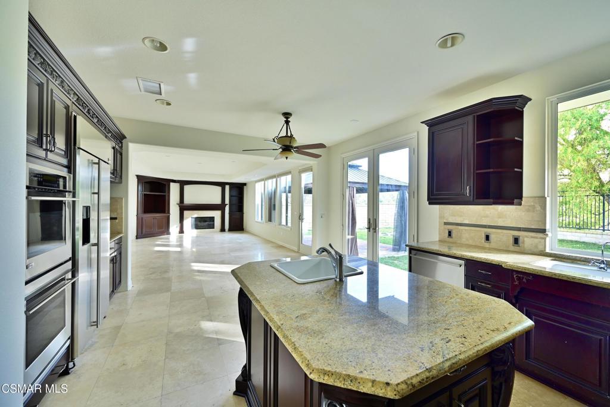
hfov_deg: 104.2
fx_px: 237
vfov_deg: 81.2
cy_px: 204
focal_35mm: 14
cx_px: 305
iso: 220
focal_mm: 14
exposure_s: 1/8
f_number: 8
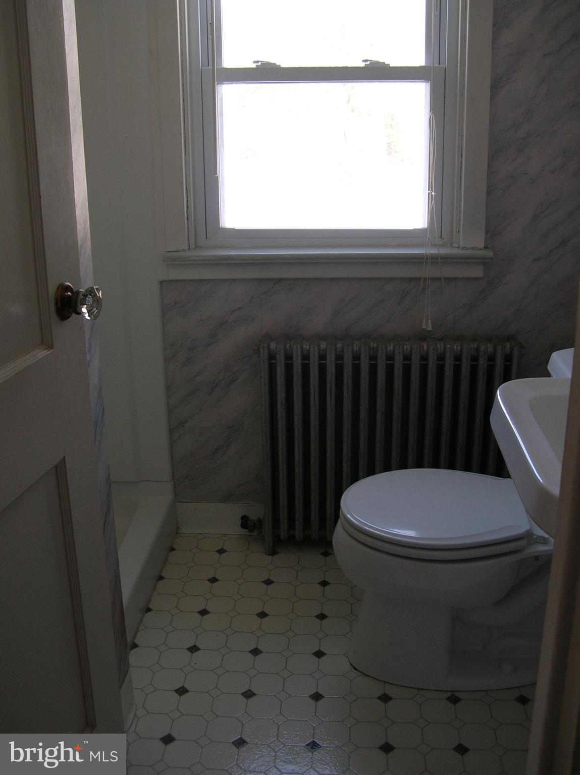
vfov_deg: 51.4
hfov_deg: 39.6
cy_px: 388
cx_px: 290
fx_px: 806
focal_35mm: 36
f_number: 2.7
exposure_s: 1/34.4
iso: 50
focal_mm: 6
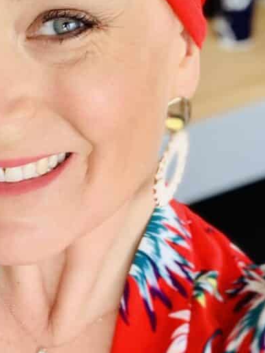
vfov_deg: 20.6
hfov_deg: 15.5
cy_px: 238
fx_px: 969
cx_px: 92
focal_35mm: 95
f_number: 2.2
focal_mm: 2.87
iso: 64
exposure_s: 1/79
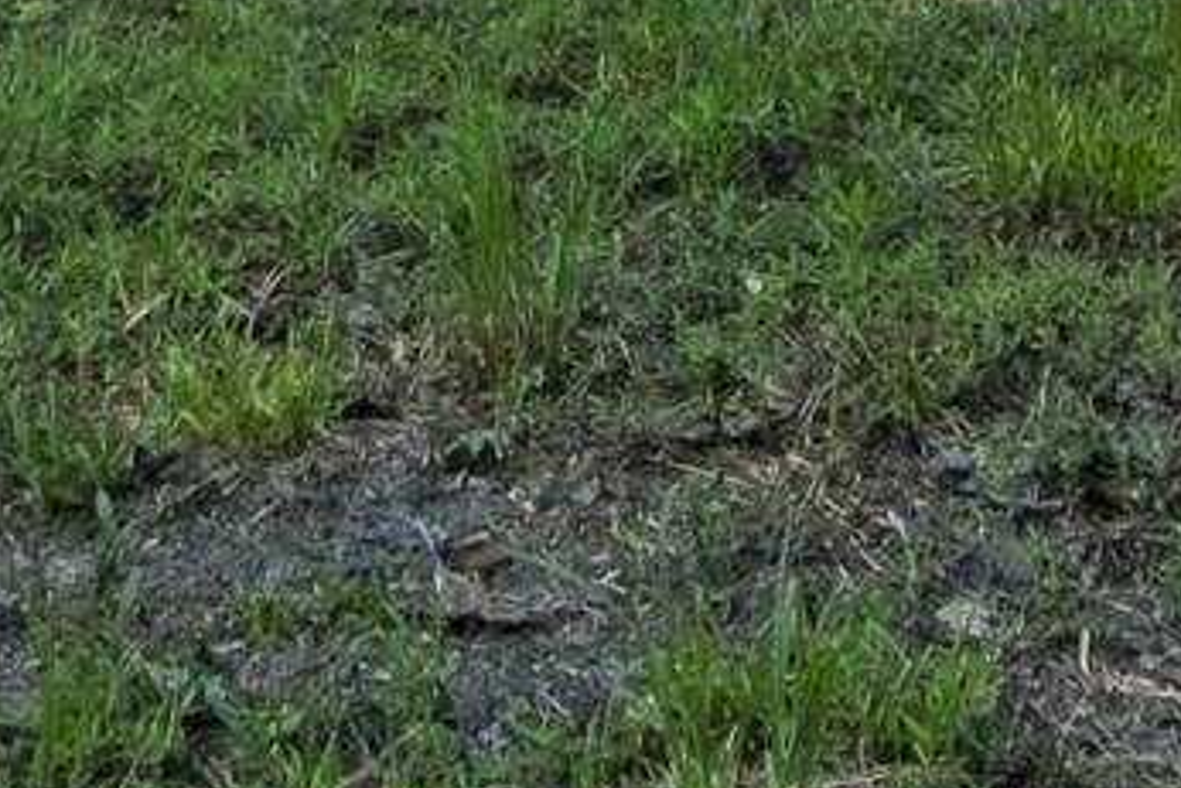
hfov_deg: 7.7
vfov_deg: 4.9
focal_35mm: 260
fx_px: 8533
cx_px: 1908
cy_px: -1997
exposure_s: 1/640
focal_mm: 24
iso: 400
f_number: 10
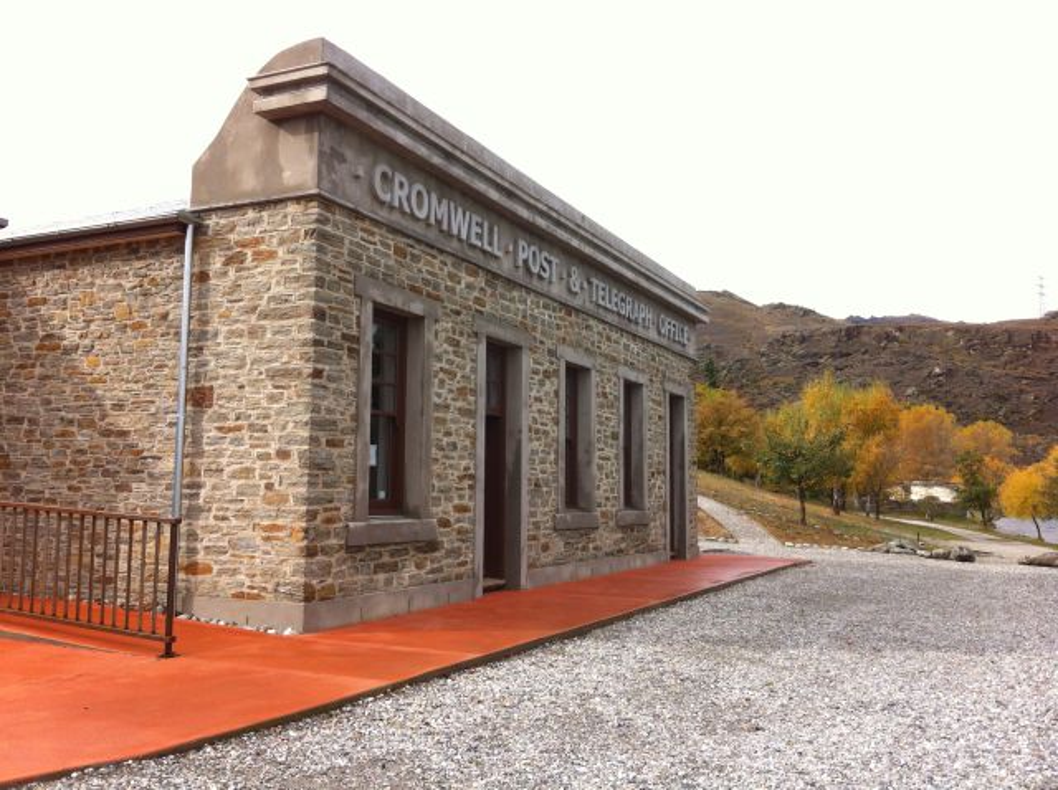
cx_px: 529
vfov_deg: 40.6
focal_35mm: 35
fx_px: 1068
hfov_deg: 52.7
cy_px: 395
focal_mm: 3.85
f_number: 2.8
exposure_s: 1/408
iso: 80
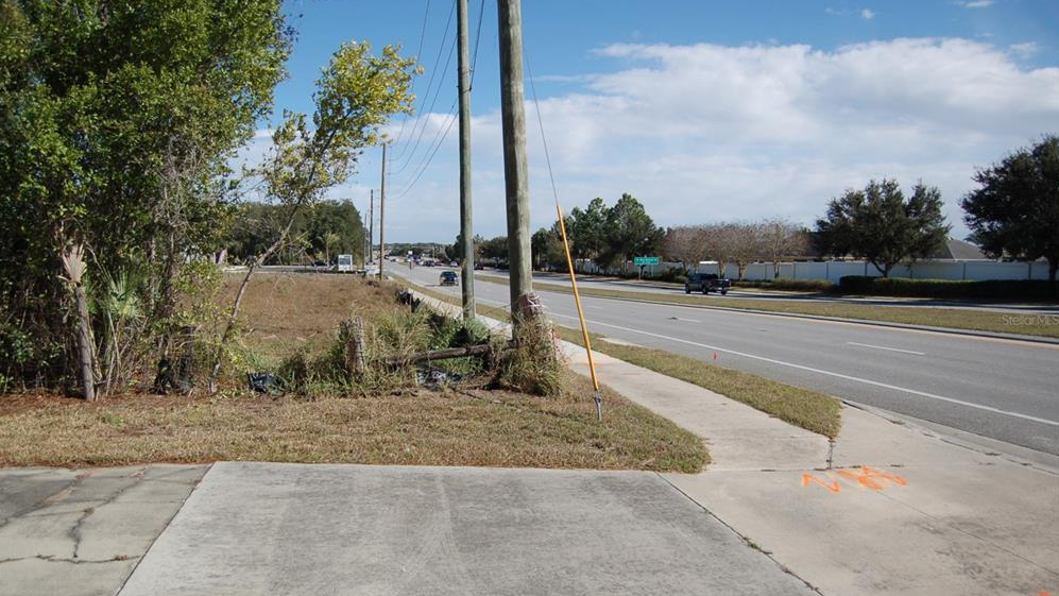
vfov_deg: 40.2
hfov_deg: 66.1
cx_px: 518
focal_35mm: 29
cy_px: 320
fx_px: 814
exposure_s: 1/2500
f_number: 3.5
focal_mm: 18
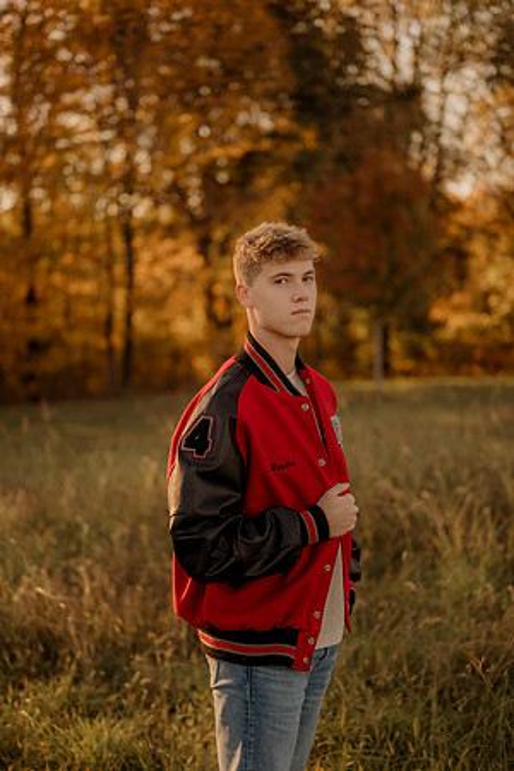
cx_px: 257
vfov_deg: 39.6
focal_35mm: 50
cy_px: 386
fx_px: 1071
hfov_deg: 27.0
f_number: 1.8
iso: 250
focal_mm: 50
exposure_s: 1/1000
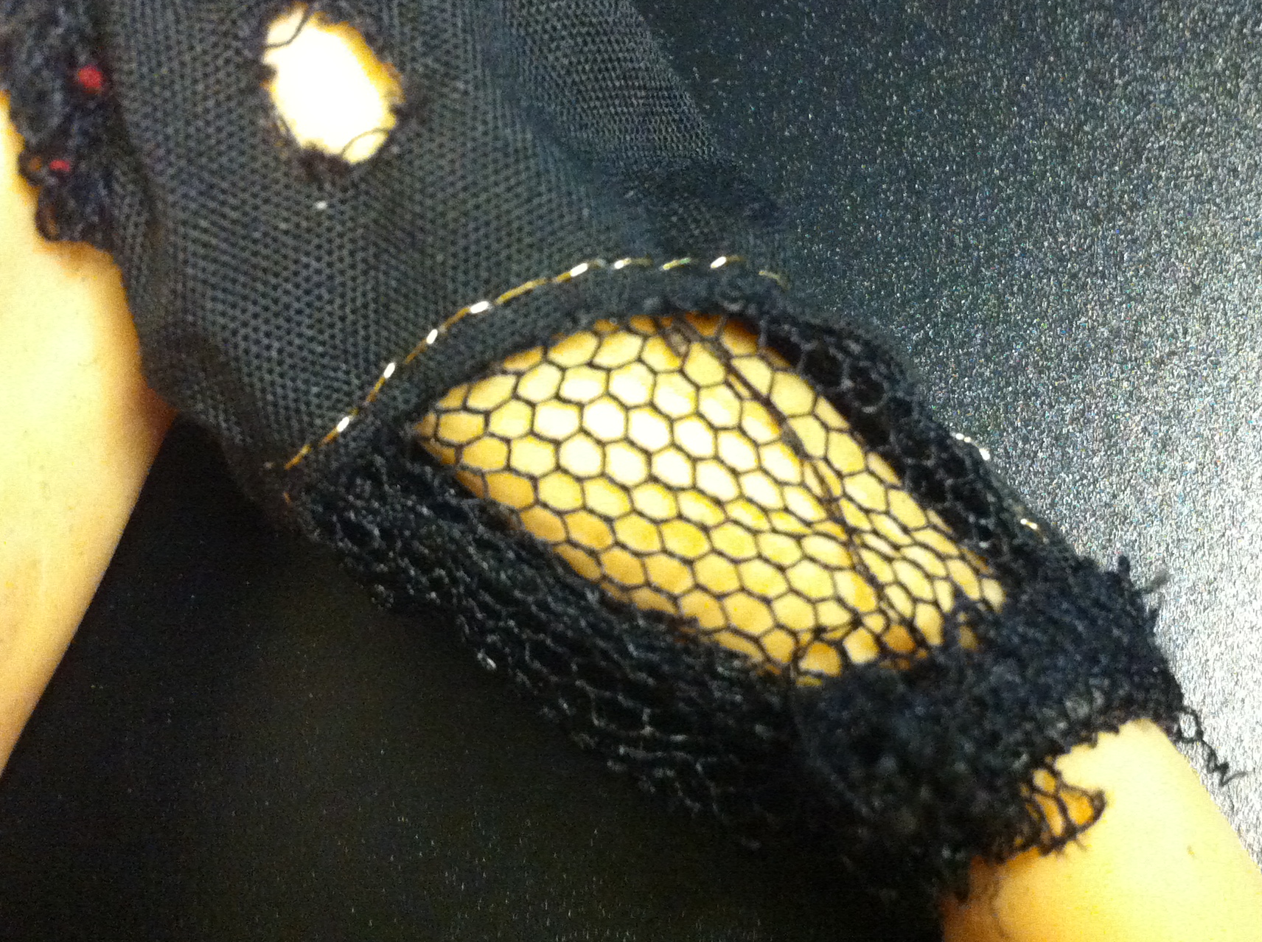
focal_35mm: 53
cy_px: 433
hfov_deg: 36.2
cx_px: 672
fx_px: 1929
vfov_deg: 27.4
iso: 640
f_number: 2.8
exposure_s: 1/17
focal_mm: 3.85
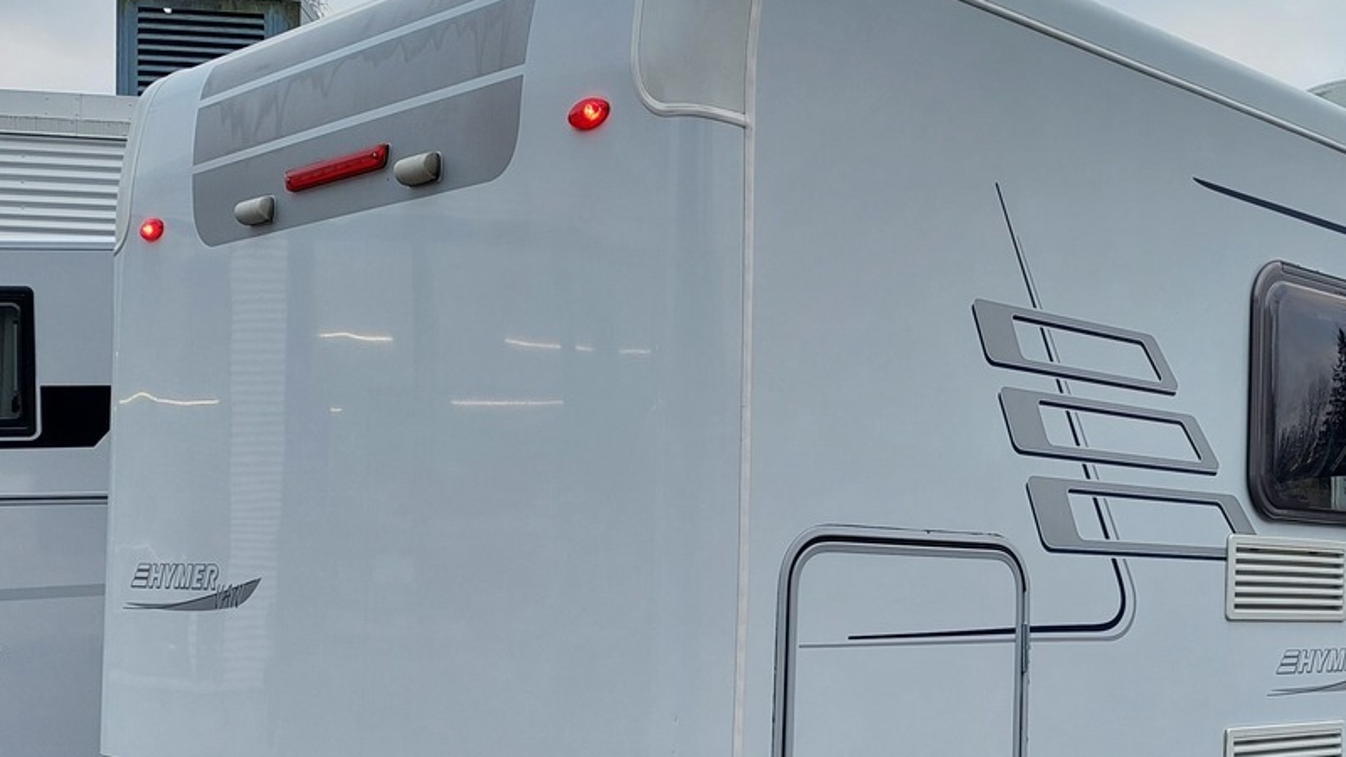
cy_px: 560
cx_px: 1020
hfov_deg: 40.8
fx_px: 1749
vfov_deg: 24.2
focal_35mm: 49
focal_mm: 5.23
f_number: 1.8
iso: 40
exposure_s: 1/100
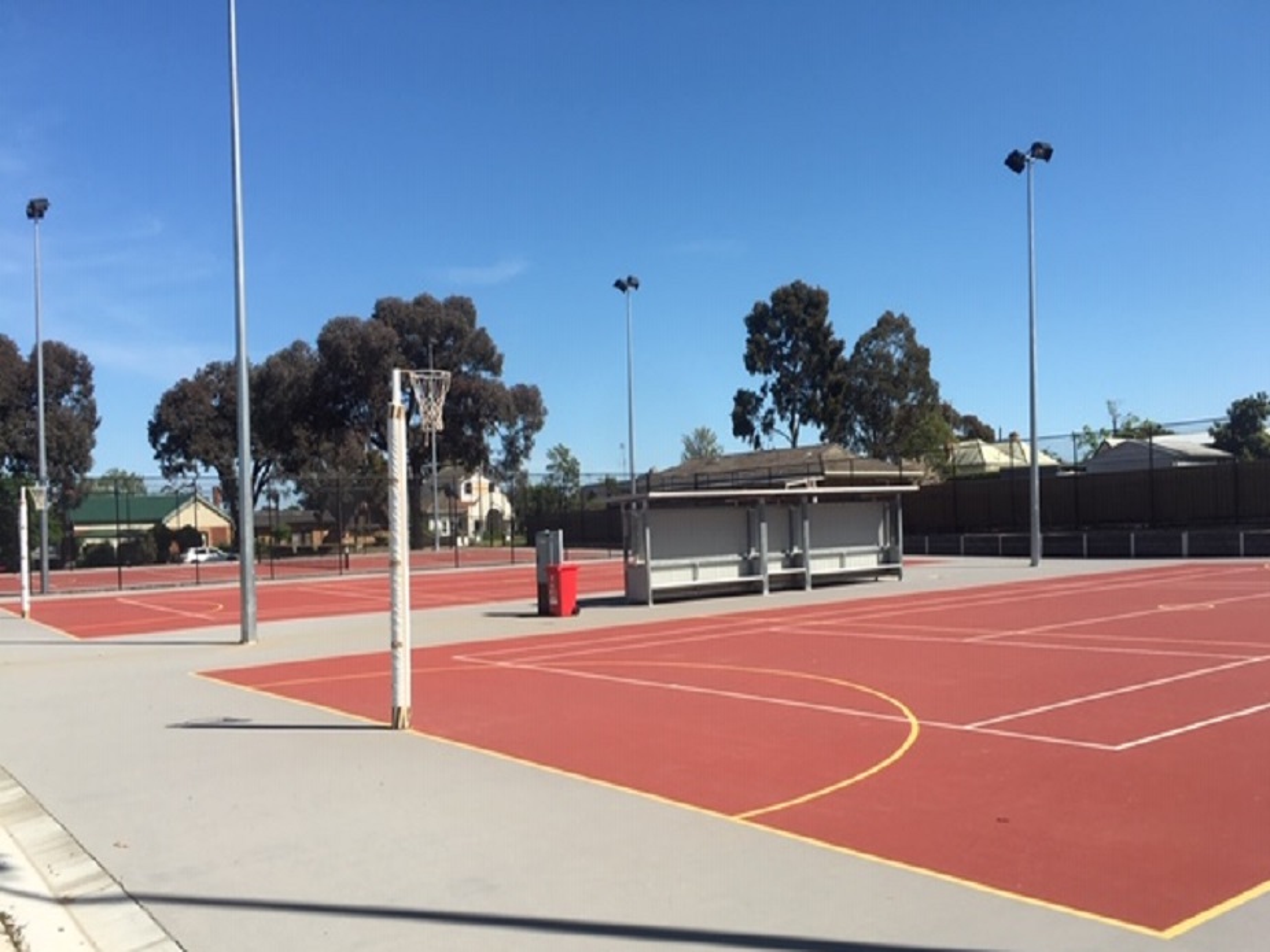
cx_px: 635
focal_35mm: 29
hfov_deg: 61.7
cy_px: 476
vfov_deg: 48.2
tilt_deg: +0.7
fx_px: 1064
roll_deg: +1.2
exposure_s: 1/1538
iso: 25
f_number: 2.2
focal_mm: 4.15
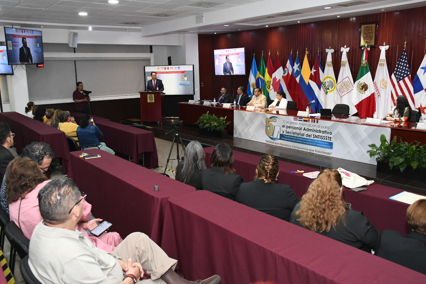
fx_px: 355
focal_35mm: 30
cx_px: 213
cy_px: 142
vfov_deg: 43.6
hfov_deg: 61.9
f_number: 5.6
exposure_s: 1/125
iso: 4000
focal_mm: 20
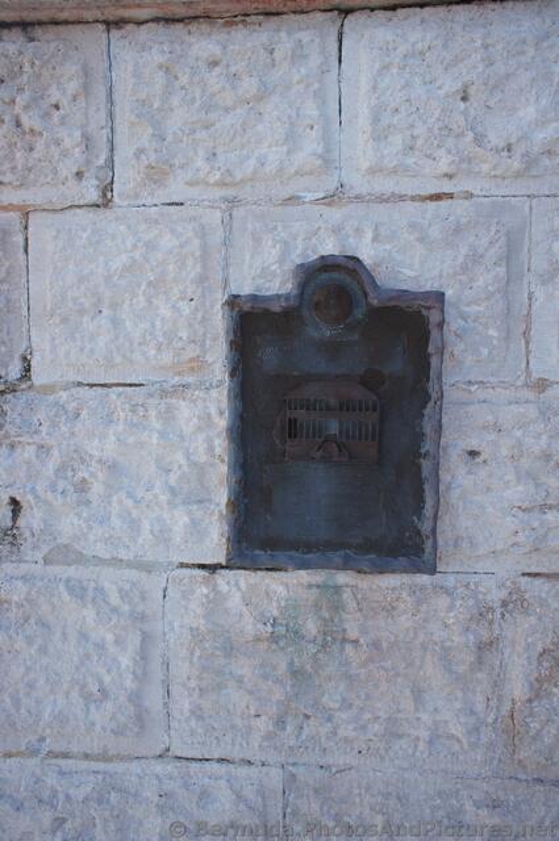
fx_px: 560
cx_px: 280
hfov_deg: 53.0
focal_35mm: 24
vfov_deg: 73.8
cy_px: 420
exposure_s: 1/400
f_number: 6.3
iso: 200
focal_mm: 16
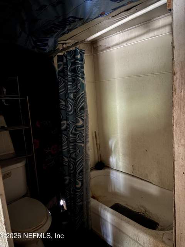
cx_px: 92
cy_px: 124
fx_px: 185
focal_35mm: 26
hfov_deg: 53.1
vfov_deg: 67.3
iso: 1000
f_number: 1.6
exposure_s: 1/5
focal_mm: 5.96
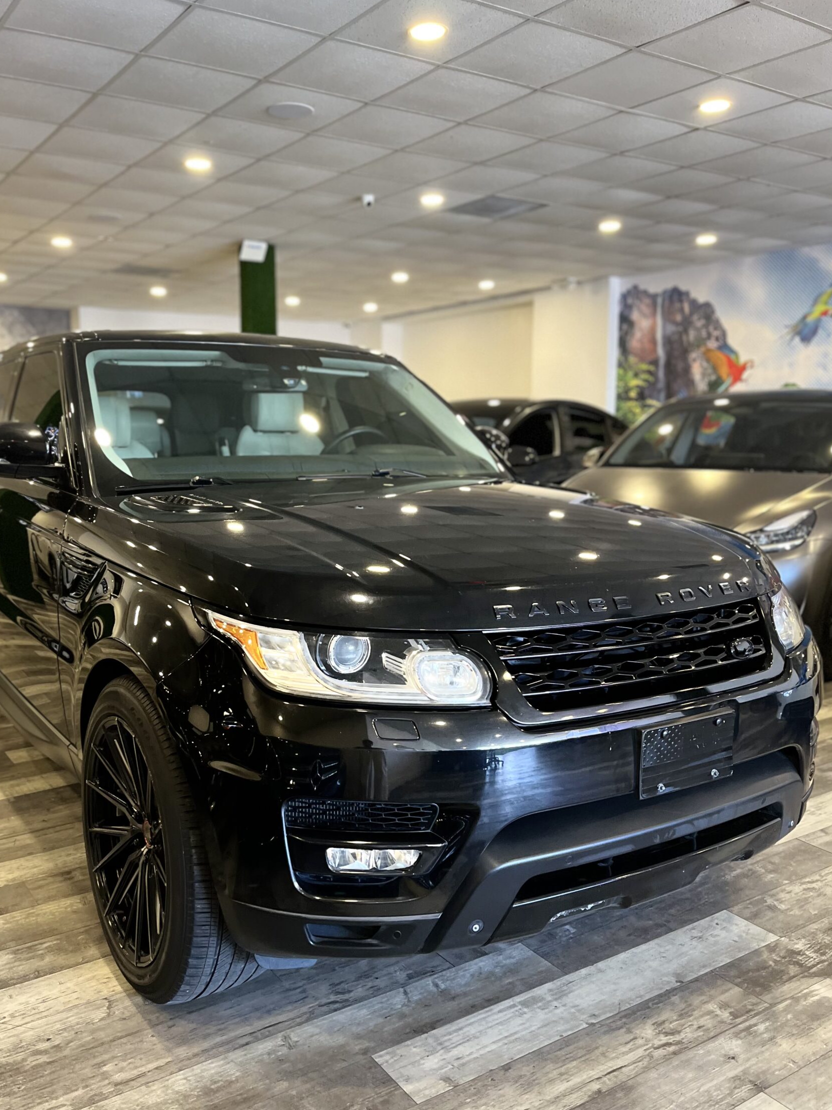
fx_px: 961
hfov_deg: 46.7
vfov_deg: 60.0
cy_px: 566
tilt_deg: -7.8
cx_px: 364
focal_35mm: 30
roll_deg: -0.1
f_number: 1.6
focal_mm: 5.1
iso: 250
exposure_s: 1/60
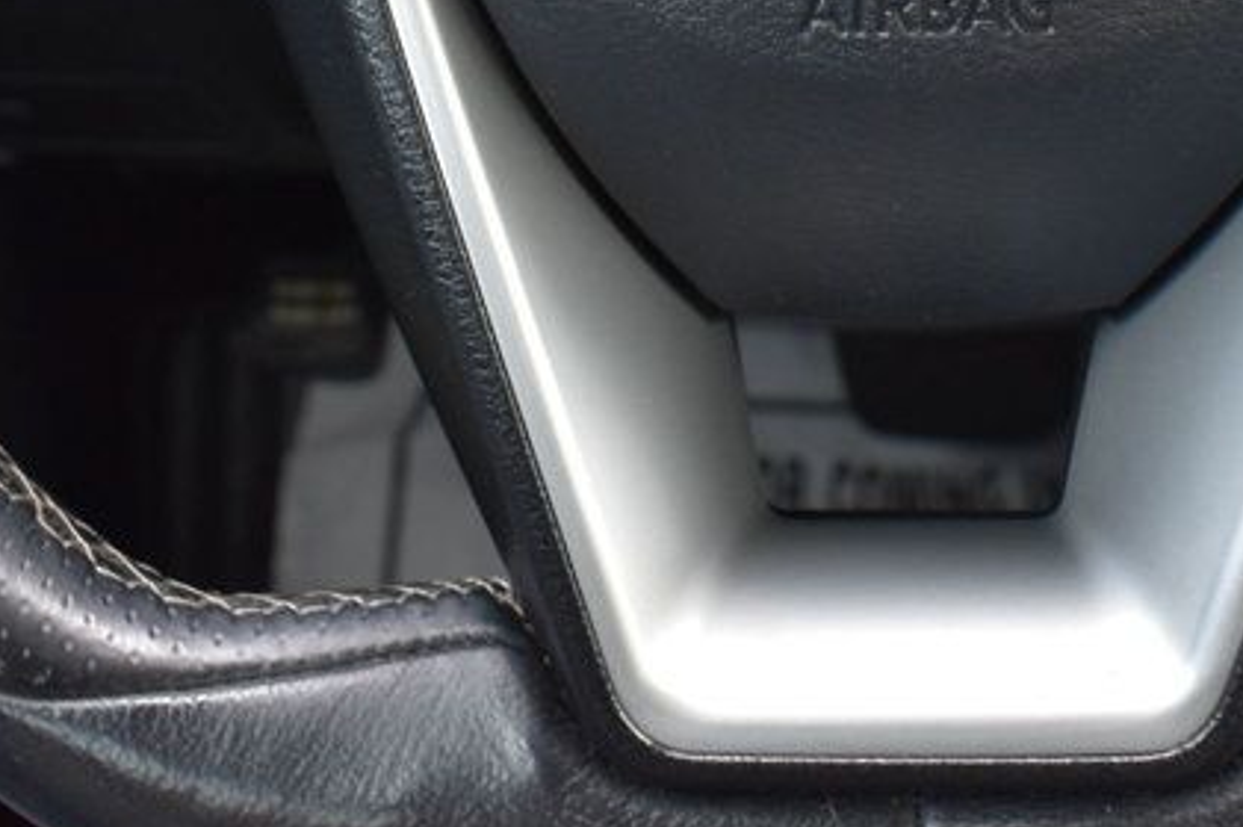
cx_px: 889
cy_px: 24
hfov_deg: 27.4
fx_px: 2518
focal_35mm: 73
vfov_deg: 18.2
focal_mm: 20
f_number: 6.3
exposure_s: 1/15
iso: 900
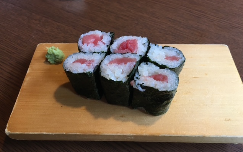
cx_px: 122
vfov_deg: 40.5
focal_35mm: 31
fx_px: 205
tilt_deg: -52.4
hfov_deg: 61.2
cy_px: 88
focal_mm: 4.15
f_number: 2.2
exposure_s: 1/30
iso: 40
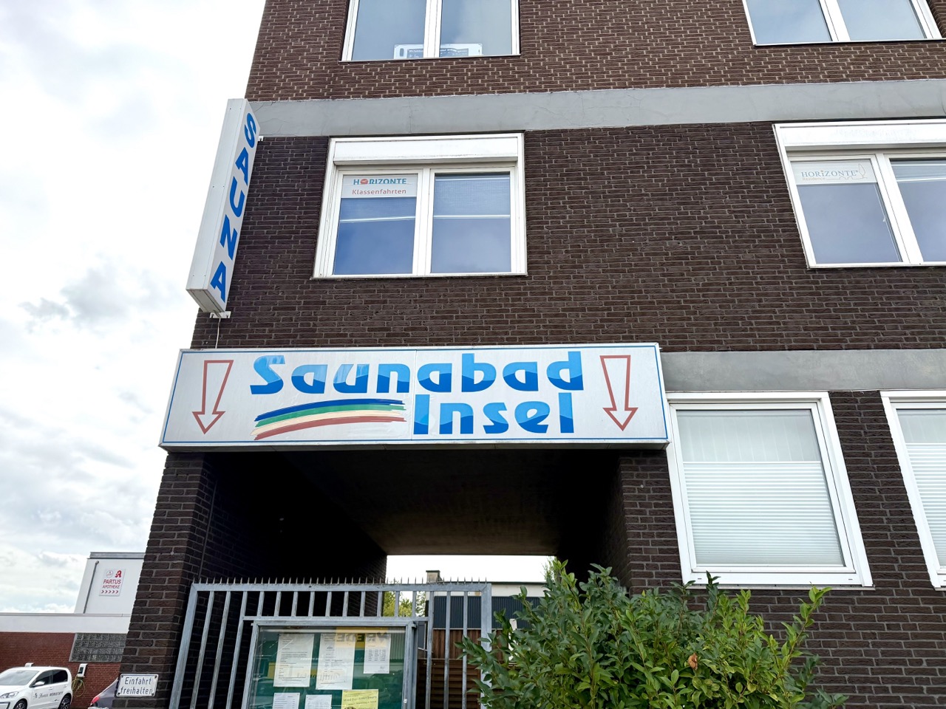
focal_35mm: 24
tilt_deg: +25.9
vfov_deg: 56.8
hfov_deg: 71.6
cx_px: 473
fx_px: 656
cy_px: 354
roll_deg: -0.5
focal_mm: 6.76
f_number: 1.78
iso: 100
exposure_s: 1/6173
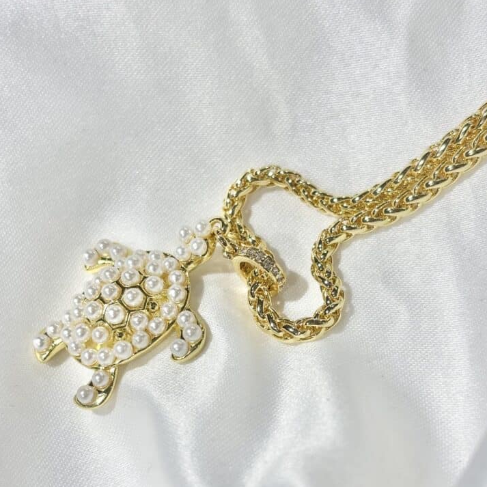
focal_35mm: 66
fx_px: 1051
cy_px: 320
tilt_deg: -48.4
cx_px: 256
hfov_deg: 26.1
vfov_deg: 26.0
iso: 32
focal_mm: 5.96
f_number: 1.6
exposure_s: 1/366
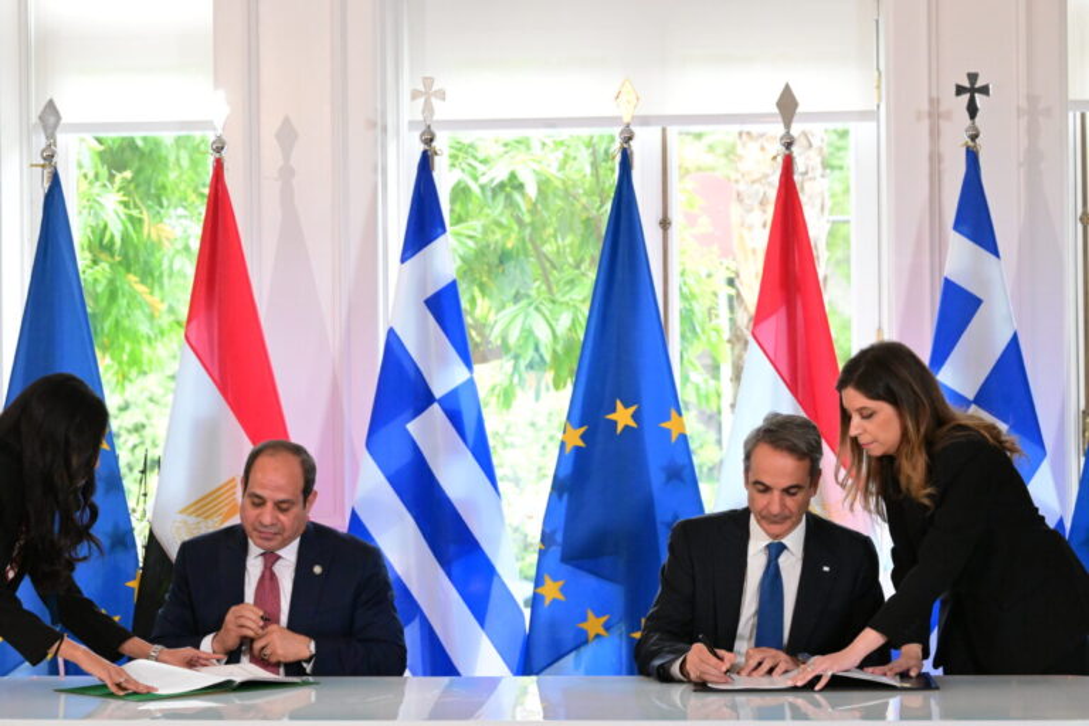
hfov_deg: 20.4
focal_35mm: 100
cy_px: 363
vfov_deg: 13.7
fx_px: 3025
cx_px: 544
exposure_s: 1/640
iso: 10000
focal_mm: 100
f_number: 7.1
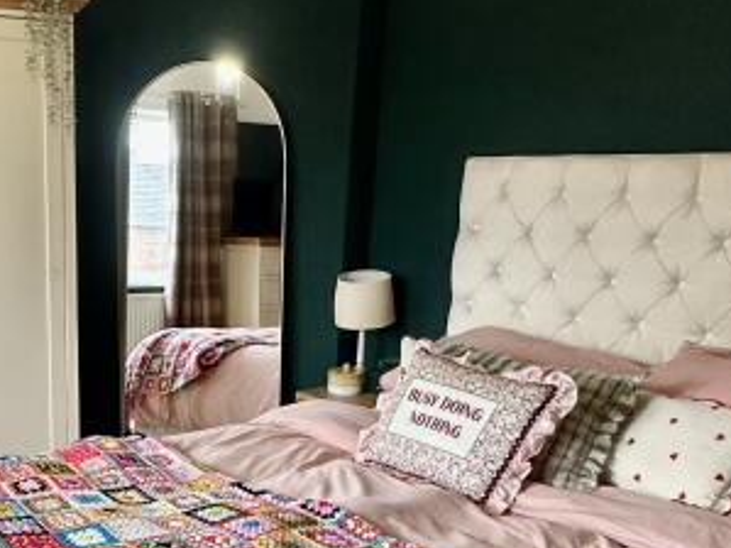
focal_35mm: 48
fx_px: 1013
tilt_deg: -17.7
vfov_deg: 29.0
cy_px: 497
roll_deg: +0.5
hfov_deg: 38.1
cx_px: 142
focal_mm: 2.22
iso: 200
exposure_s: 1/100
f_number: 2.2
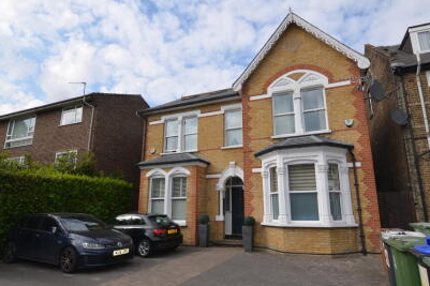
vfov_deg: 62.8
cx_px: 223
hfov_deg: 85.1
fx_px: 234
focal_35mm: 20
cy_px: 159
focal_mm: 11
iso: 100
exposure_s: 1/200
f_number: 8
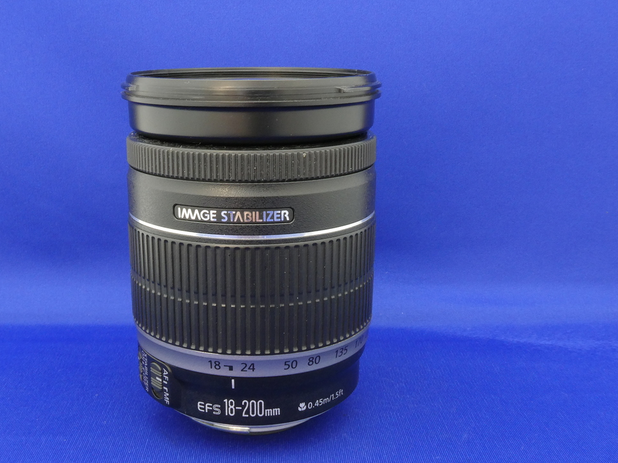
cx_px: 253
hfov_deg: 45.6
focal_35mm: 41
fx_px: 732
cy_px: 247
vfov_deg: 35.1
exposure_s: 1
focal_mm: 5.8
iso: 200
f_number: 8
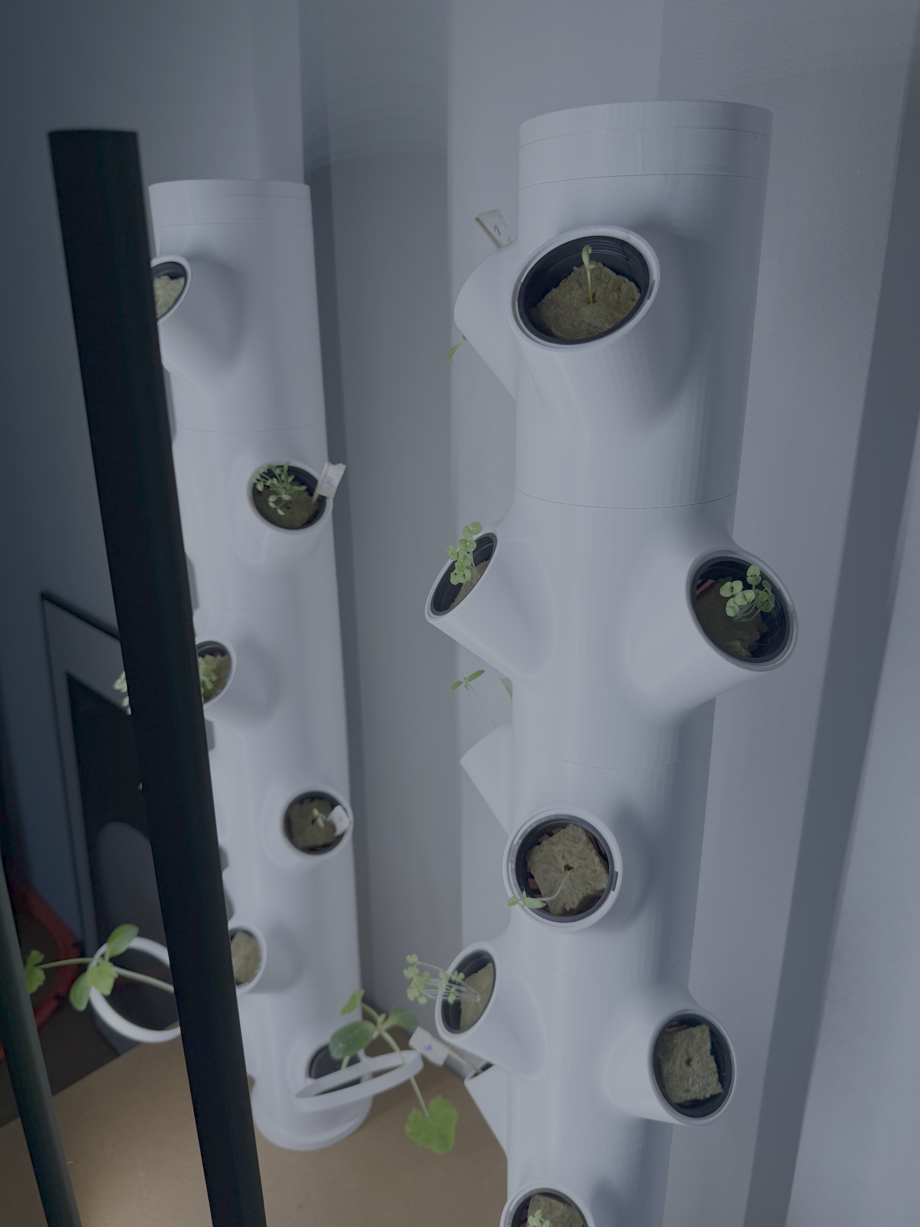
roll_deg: +0.4
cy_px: 614
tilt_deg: -20.4
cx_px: 460
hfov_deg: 56.8
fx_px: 850
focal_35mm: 24
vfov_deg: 71.6
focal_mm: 6.76
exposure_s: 1/295
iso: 80
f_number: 1.78
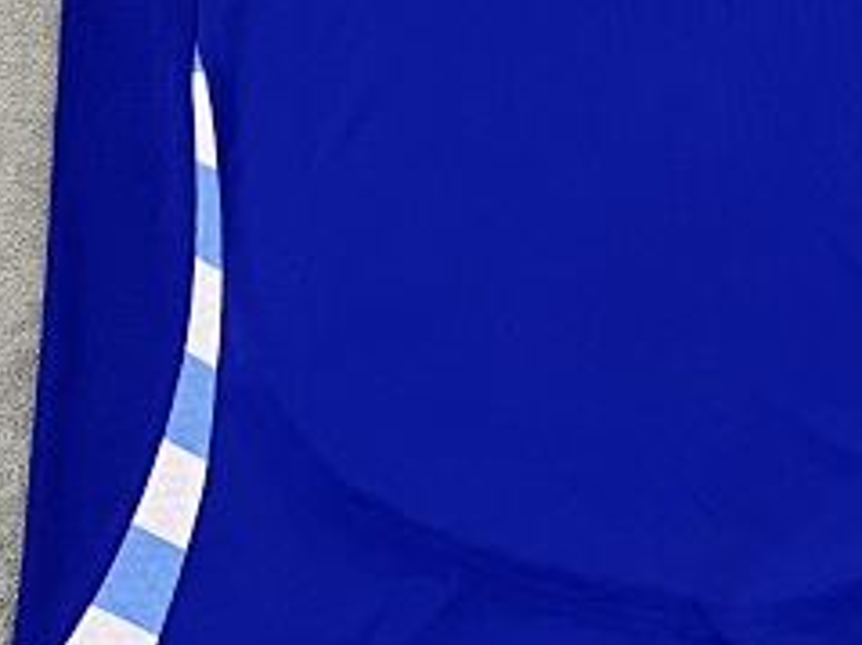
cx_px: 649
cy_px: -263
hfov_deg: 22.3
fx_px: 2165
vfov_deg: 15.8
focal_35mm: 87
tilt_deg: -80.4
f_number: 1.5
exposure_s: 1/50
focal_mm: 5.7
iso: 250
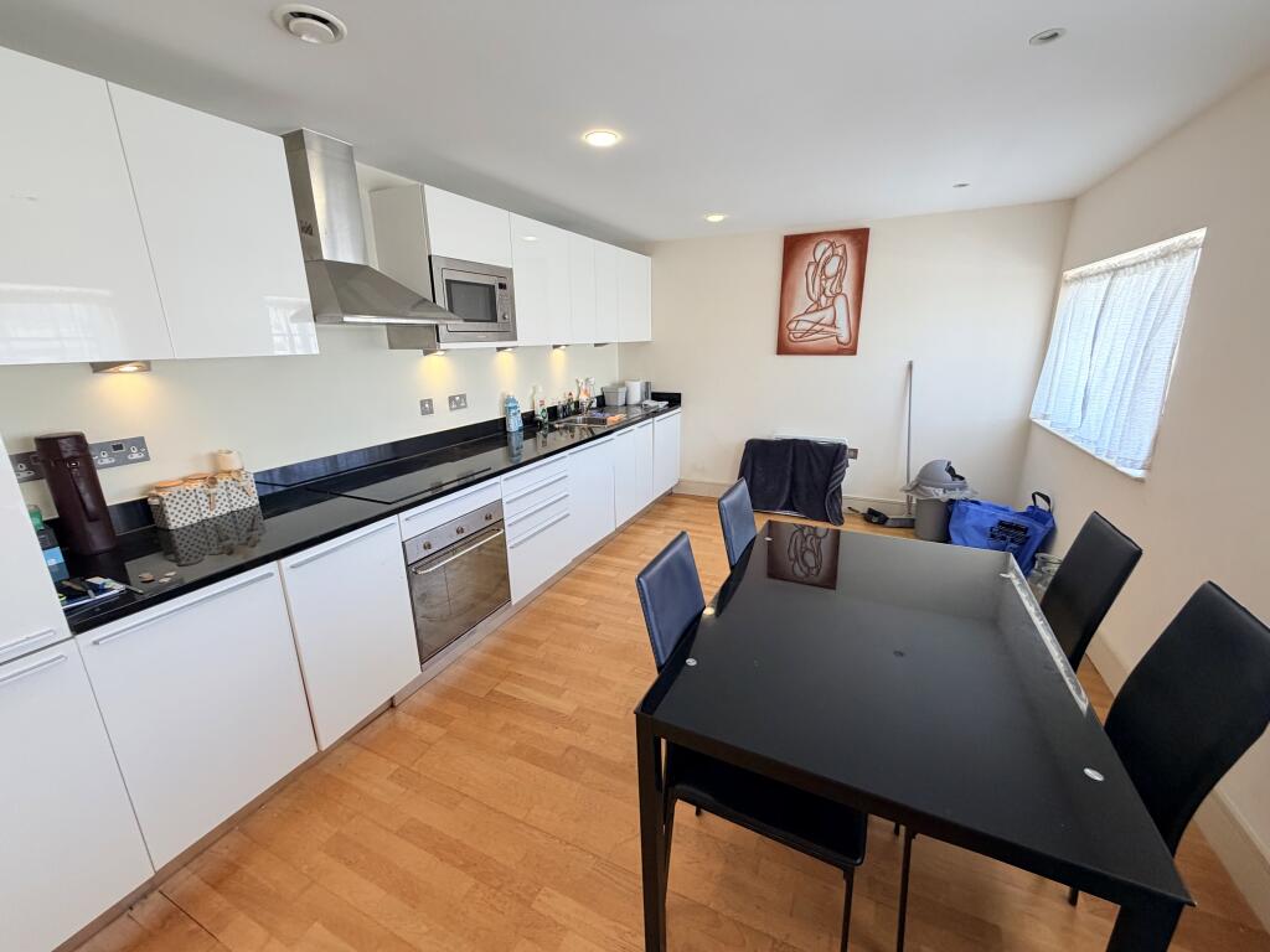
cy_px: 476
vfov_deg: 85.7
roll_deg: +1.7
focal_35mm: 14
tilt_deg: -15.8
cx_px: 635
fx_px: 514
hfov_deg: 102.1
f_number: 2.2
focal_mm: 2.22
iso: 160
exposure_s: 1/100
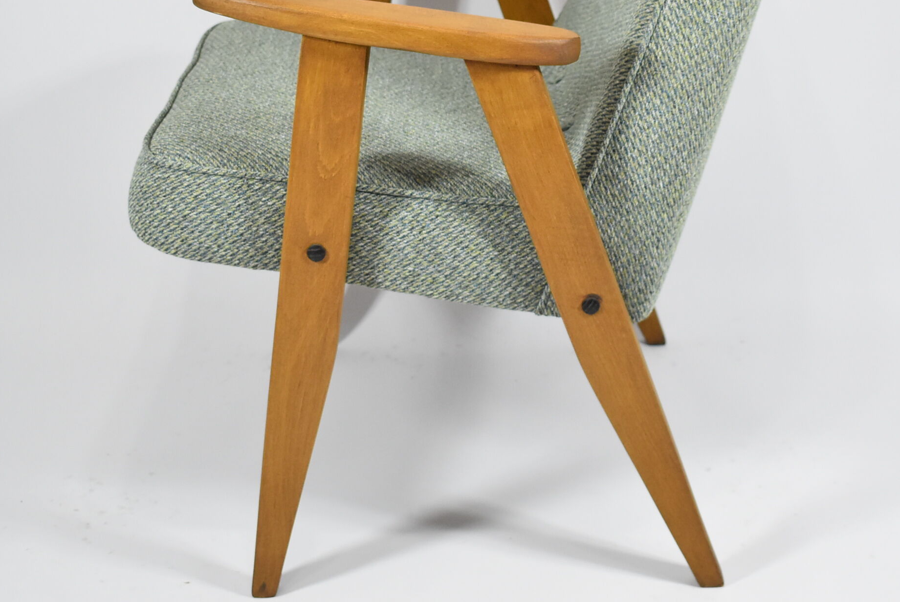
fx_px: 1647
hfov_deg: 30.5
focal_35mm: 66
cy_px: 168
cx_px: 540
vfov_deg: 20.6
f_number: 4
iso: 1250
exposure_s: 1/125
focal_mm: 27
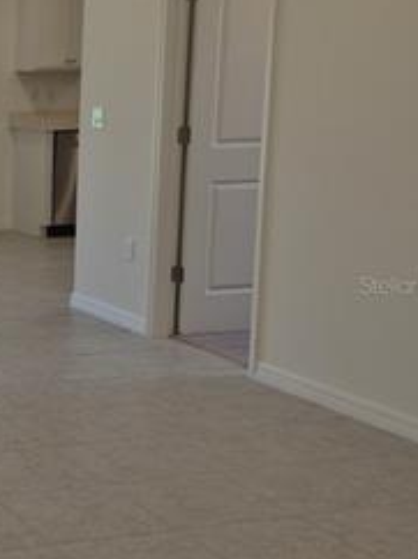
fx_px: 1177
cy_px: 284
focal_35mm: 73
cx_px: -201
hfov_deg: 18.0
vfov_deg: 26.7
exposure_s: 1/127
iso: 25
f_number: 1.8
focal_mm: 5.4
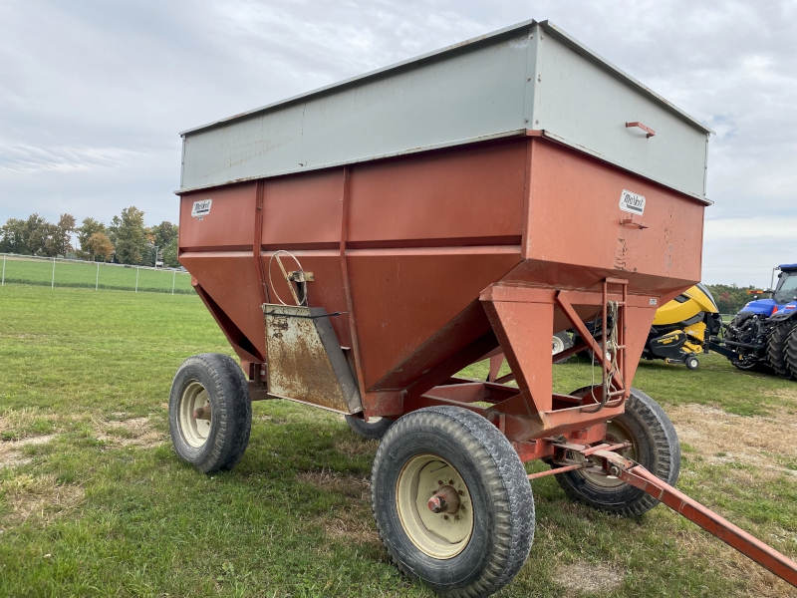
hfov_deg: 67.3
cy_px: 299
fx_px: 599
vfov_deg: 53.1
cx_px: 398
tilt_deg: -1.1
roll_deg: -5.6
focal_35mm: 26
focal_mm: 4.25
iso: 32
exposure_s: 1/1504
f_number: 1.8
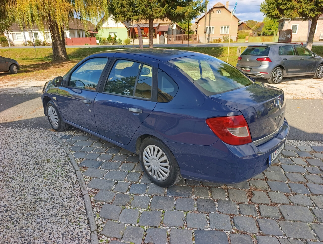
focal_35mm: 23
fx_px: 215
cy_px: 122
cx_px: 162
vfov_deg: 59.0
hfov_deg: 73.8
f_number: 1.6
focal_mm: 6.14
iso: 80
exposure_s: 1/100
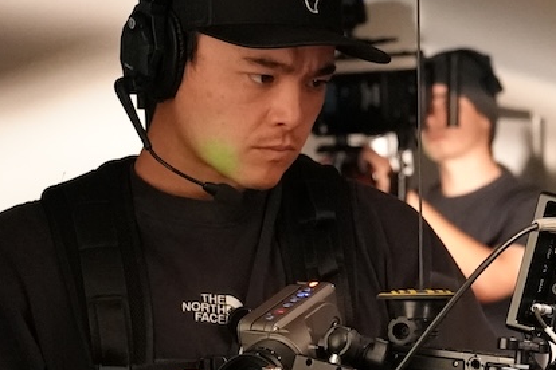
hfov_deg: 11.6
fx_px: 2687
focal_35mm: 174
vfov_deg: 7.9
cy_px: 298
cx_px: 658
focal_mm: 50
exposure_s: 1/160
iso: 12800
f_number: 4
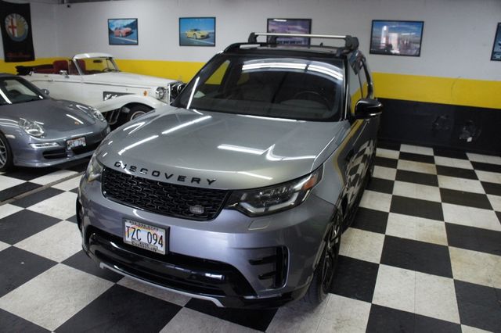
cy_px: 166
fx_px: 376
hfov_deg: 67.4
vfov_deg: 47.9
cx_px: 250
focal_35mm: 27
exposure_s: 1/250
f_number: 4
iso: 1600
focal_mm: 18
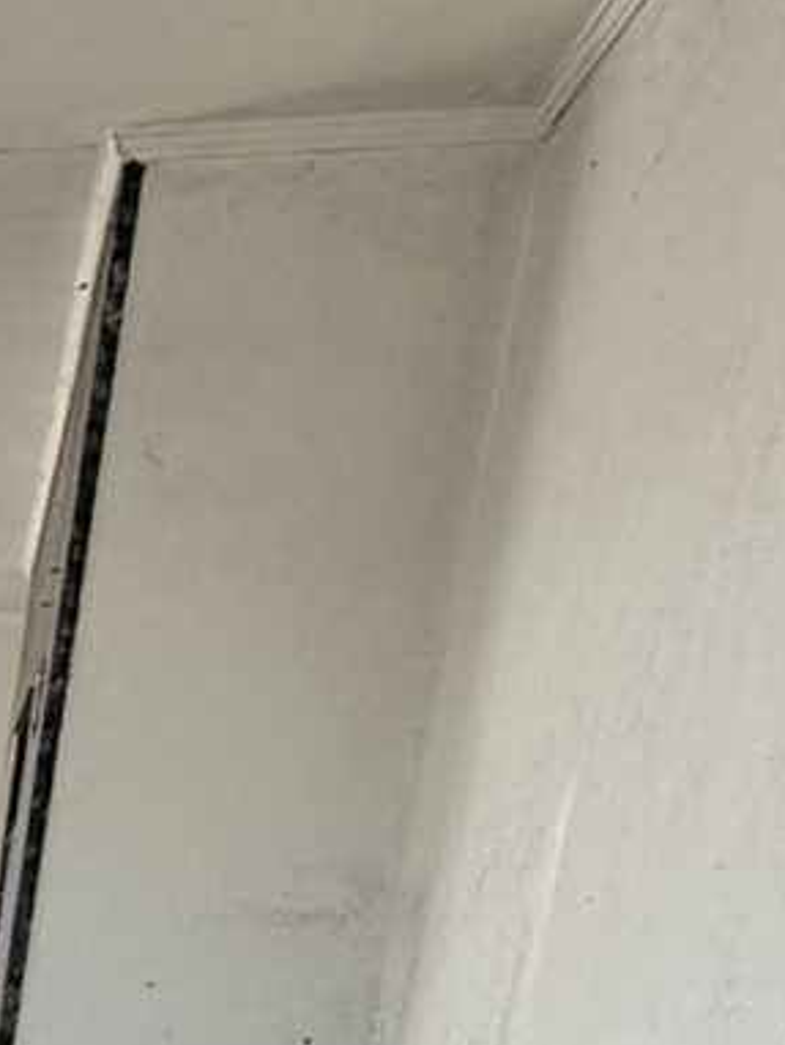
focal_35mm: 75
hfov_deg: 15.6
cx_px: -780
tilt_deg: -16.6
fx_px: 2265
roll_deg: -2.8
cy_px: 1526
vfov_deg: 22.0
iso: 80
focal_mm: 2.22
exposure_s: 1/121
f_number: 2.2
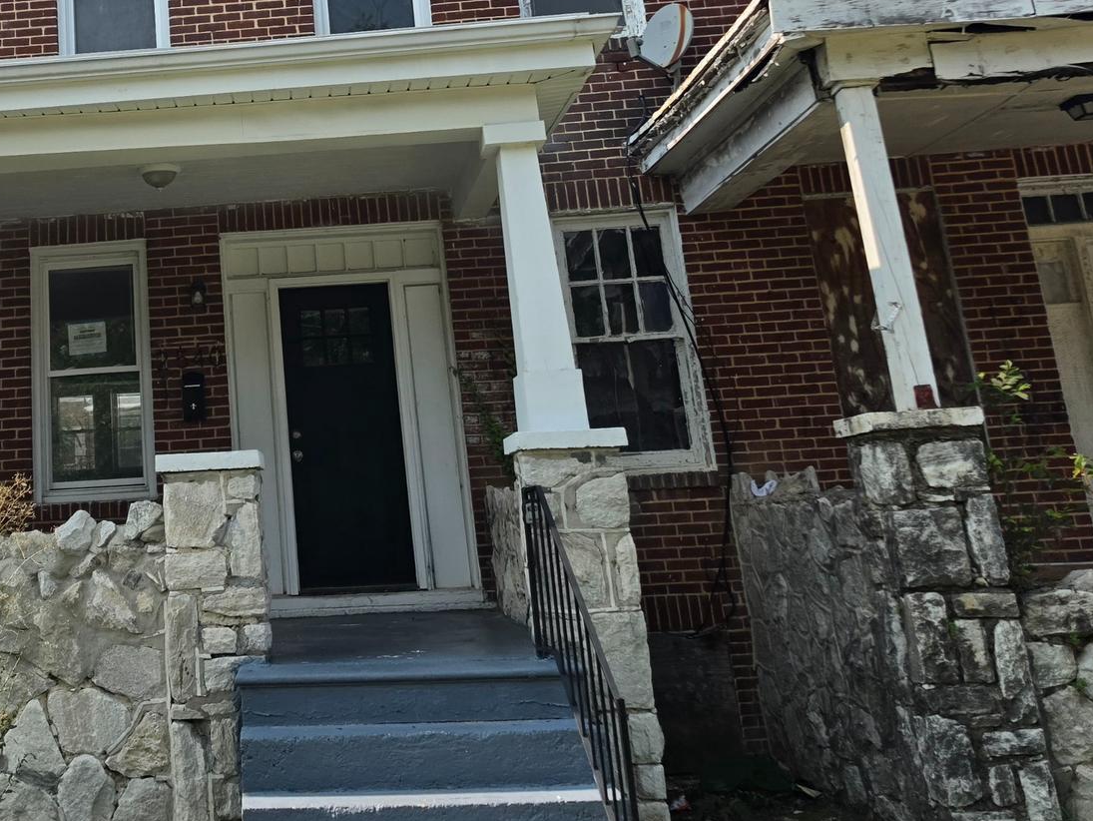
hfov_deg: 41.2
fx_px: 1358
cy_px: 96
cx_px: 160
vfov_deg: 32.1
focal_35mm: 43
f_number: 1.4
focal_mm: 6.5
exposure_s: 1/5000
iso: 64
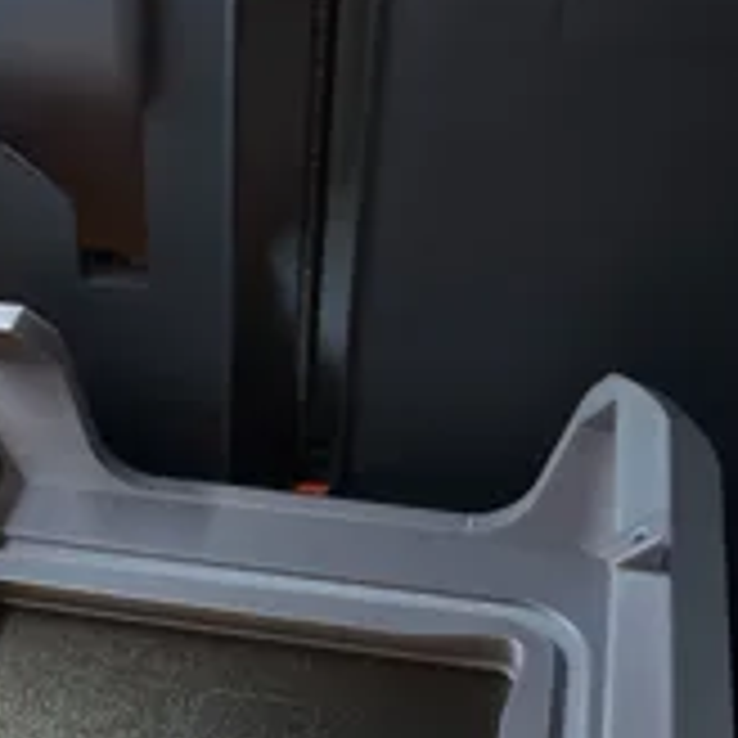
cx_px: 176
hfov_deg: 30.0
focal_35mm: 56
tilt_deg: -49.0
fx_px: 1351
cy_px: 814
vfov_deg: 27.8
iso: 500
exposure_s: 1/25
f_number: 1.6
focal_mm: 5.96
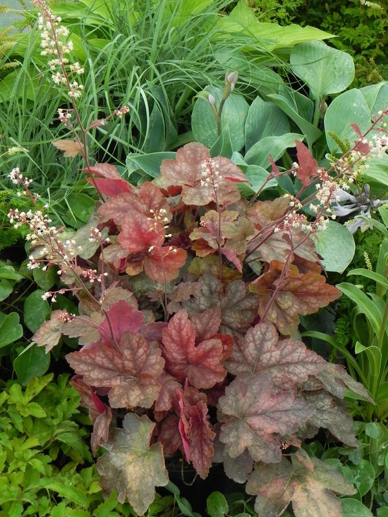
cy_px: 258
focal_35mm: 85
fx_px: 1270
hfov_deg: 17.4
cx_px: 194
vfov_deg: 23.0
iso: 160
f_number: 5
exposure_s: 1/160
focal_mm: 15.1
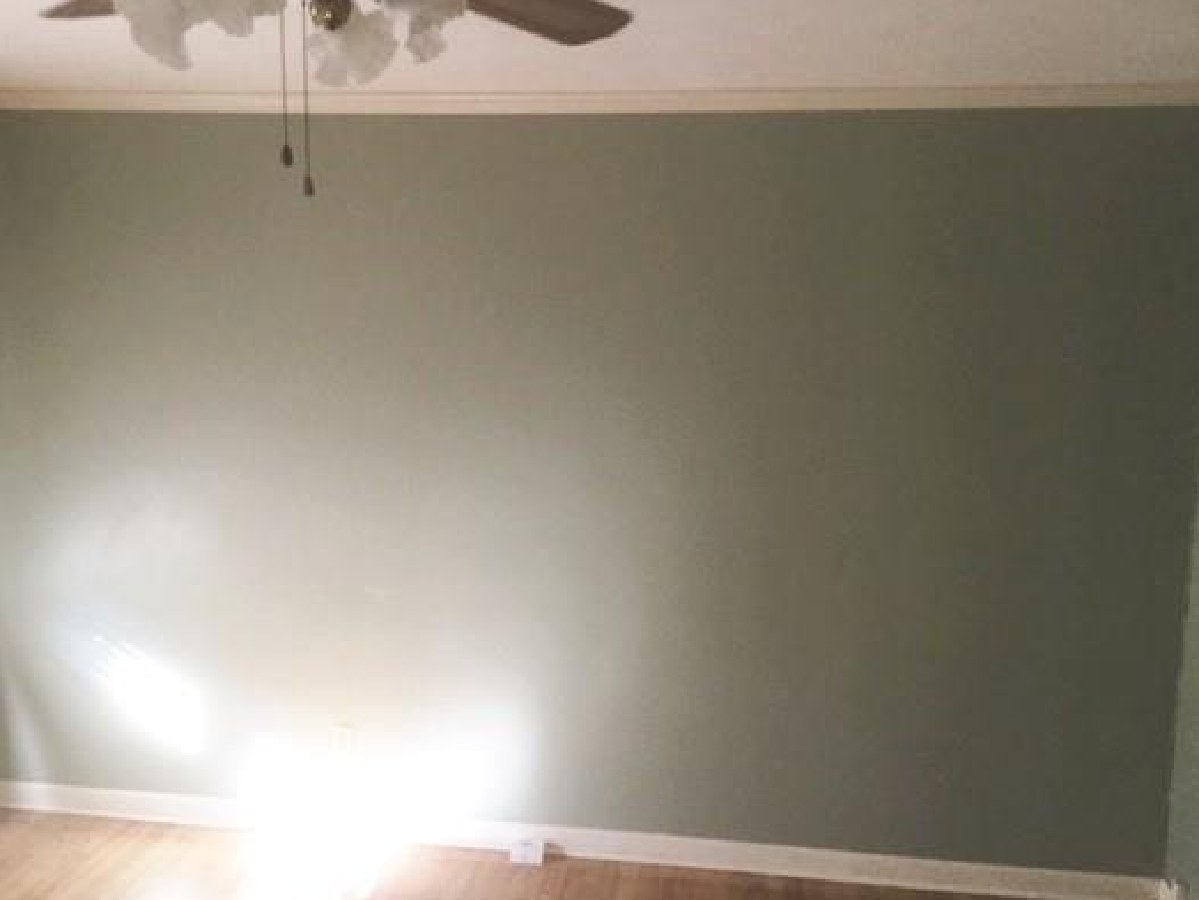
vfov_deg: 37.7
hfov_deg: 48.8
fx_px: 1317
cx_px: 512
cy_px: 512
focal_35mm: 38
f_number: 2.4
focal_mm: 3.3
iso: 100
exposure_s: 1/30
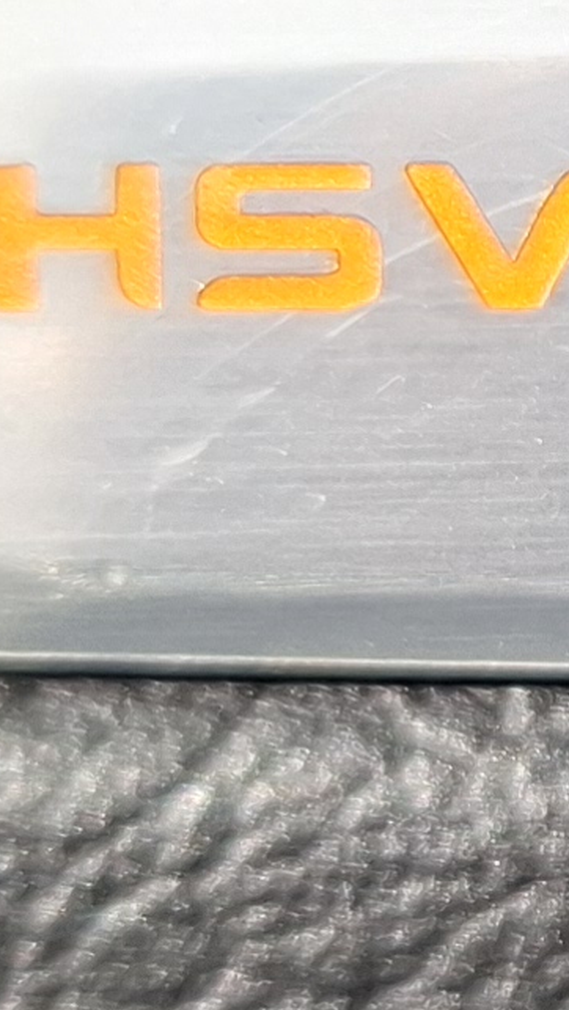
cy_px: 438
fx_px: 4262
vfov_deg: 13.5
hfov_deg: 6.8
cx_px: 1753
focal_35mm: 159
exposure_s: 1/549
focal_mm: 5.54
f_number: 1.8
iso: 50
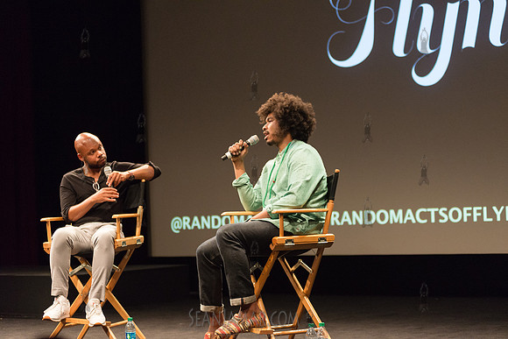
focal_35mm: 80
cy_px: 170
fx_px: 1129
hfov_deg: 25.4
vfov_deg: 17.1
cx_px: 254
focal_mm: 80
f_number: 2.8
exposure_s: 1/200
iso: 4000
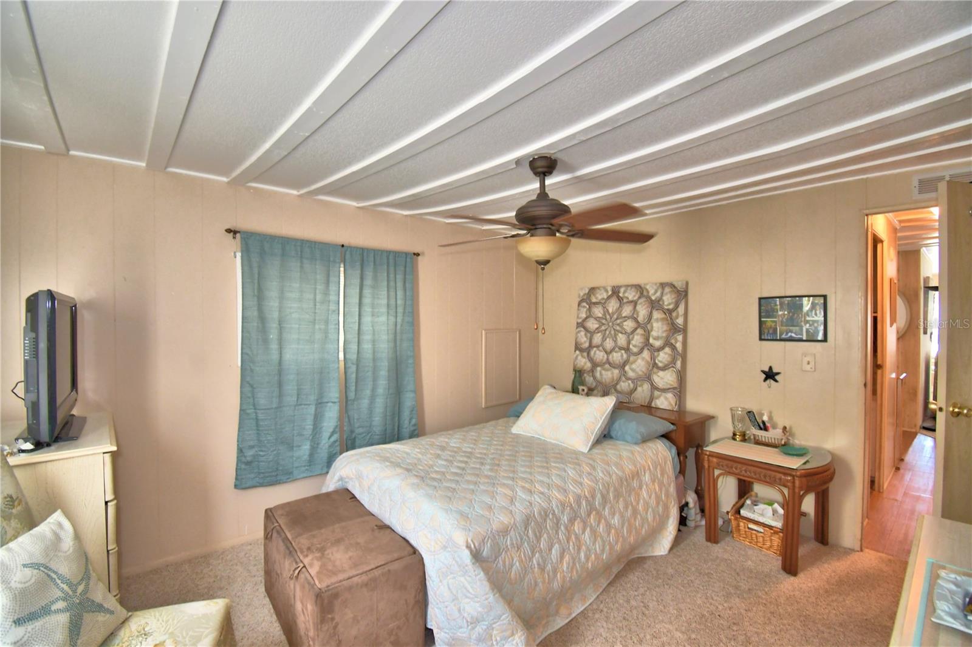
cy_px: 324
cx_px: 486
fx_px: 405
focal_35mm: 15
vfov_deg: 77.3
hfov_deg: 100.4
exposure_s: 1/30
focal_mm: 10
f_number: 4.5
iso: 1000
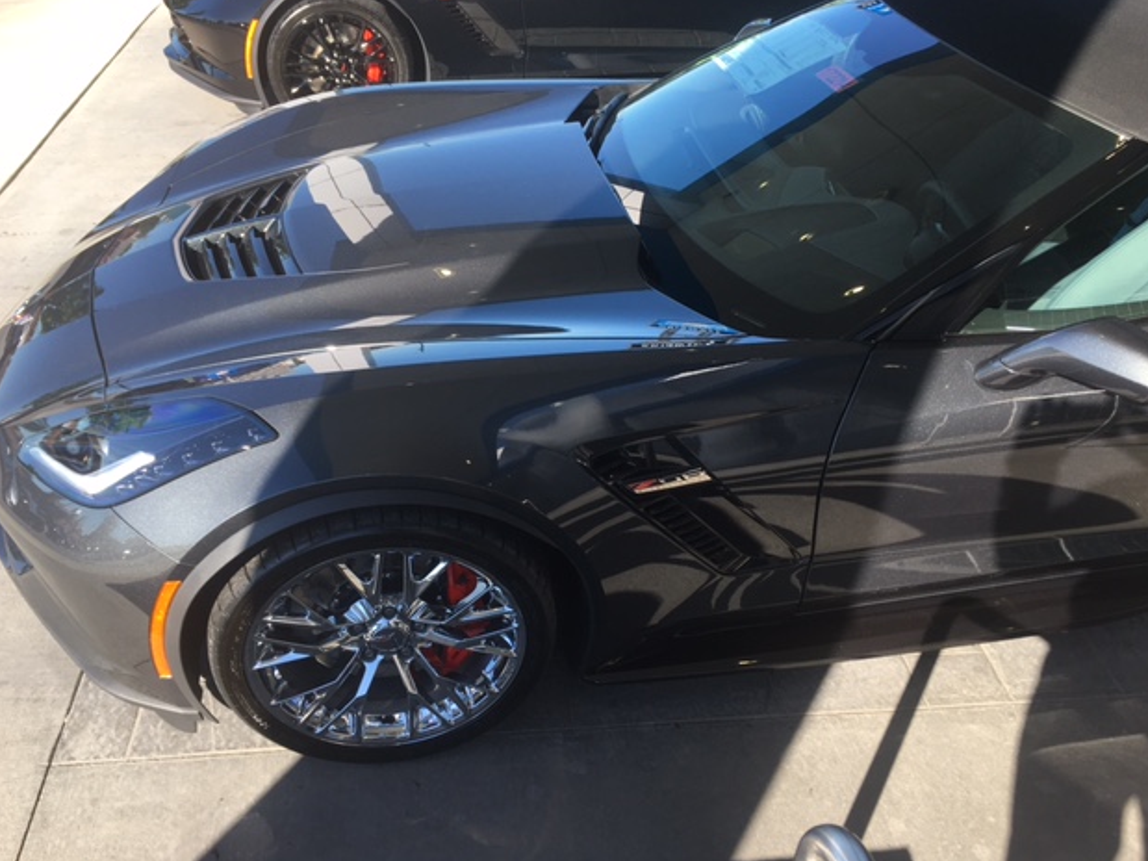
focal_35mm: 30
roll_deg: -3.3
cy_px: 419
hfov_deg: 60.0
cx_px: 564
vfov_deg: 46.8
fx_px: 995
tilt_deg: -37.0
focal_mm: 4.15
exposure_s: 1/370
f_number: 2.2
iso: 25
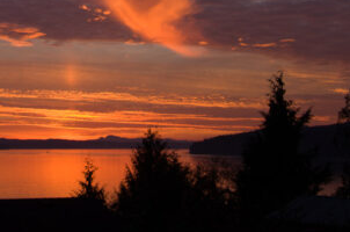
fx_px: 699
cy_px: 5
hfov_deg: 27.7
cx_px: 81
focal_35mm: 72
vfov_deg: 18.4
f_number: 11
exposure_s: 1/30
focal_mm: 24
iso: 200
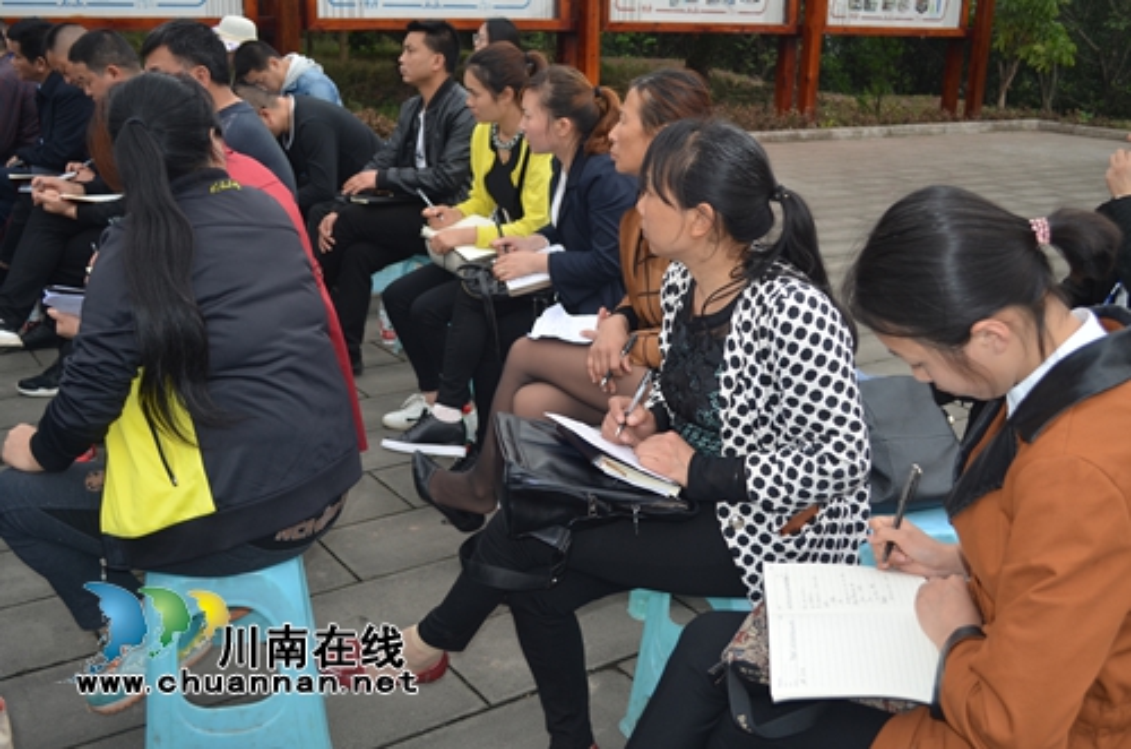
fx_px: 1128
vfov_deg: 36.7
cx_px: 566
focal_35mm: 36
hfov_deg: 53.2
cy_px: 374
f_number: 4
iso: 200
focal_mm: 24
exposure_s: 1/160
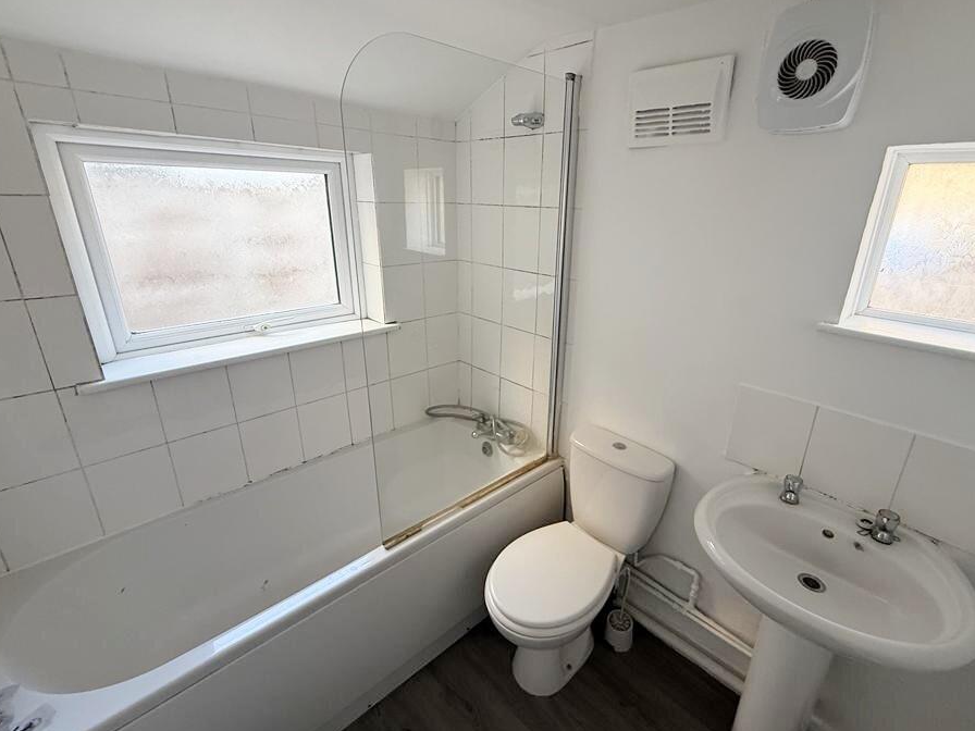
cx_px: 524
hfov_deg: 94.3
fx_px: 451
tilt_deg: -18.4
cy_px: 352
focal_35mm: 16
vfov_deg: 78.1
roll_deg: -1.4
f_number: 2.2
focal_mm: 2.22
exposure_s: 1/99
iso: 200
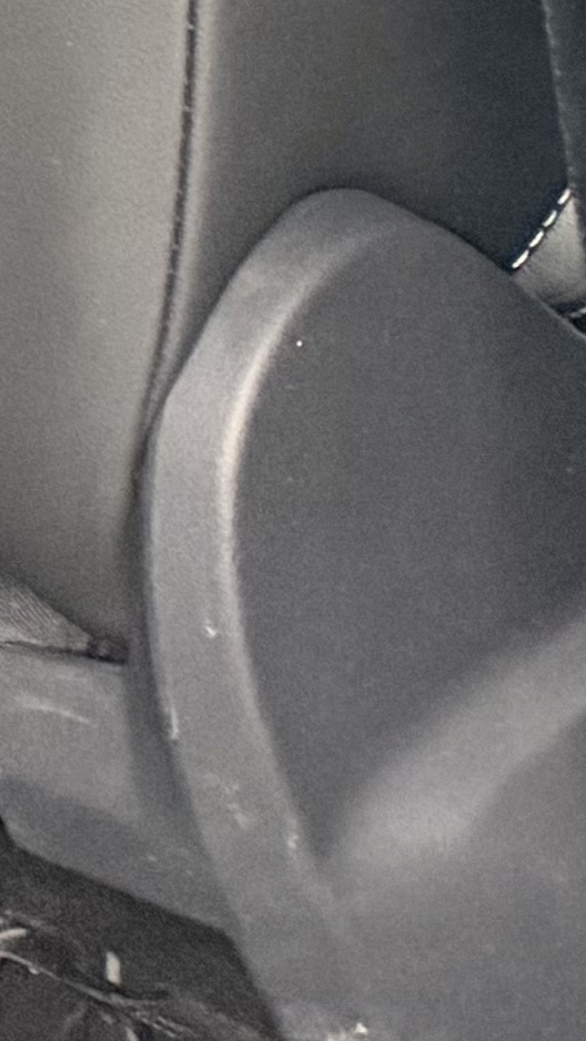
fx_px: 4393
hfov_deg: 5.6
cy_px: -1241
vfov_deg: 11.7
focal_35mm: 159
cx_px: -2381
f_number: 1.78
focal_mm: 6.76
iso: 800
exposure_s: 1/50
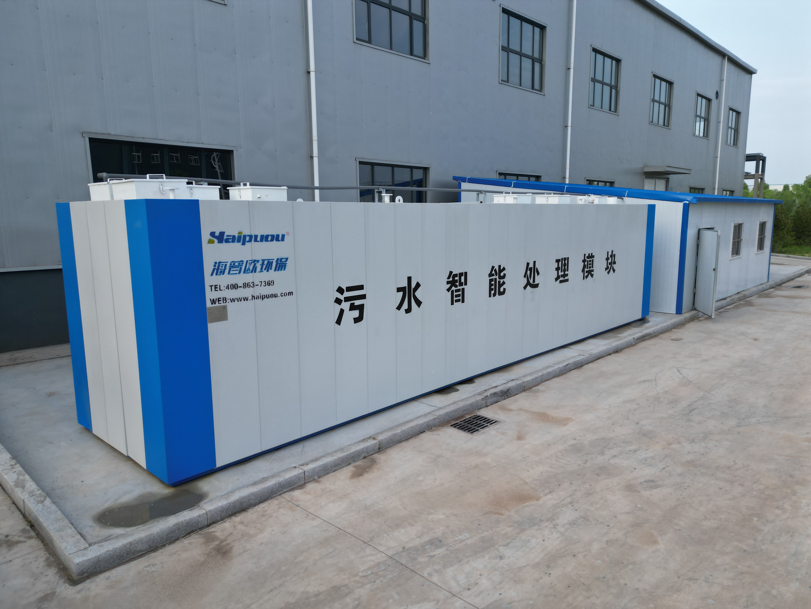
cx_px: 406
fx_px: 562
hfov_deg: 71.6
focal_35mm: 24
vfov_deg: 56.8
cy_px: 304
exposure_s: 1/725
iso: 110
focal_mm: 6.72
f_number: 1.7
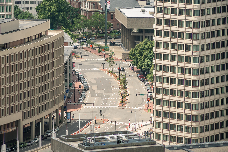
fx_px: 1634
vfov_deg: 5.3
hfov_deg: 8.0
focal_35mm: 258
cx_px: 95
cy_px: 60
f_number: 8
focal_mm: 210
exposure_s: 1/250
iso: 100
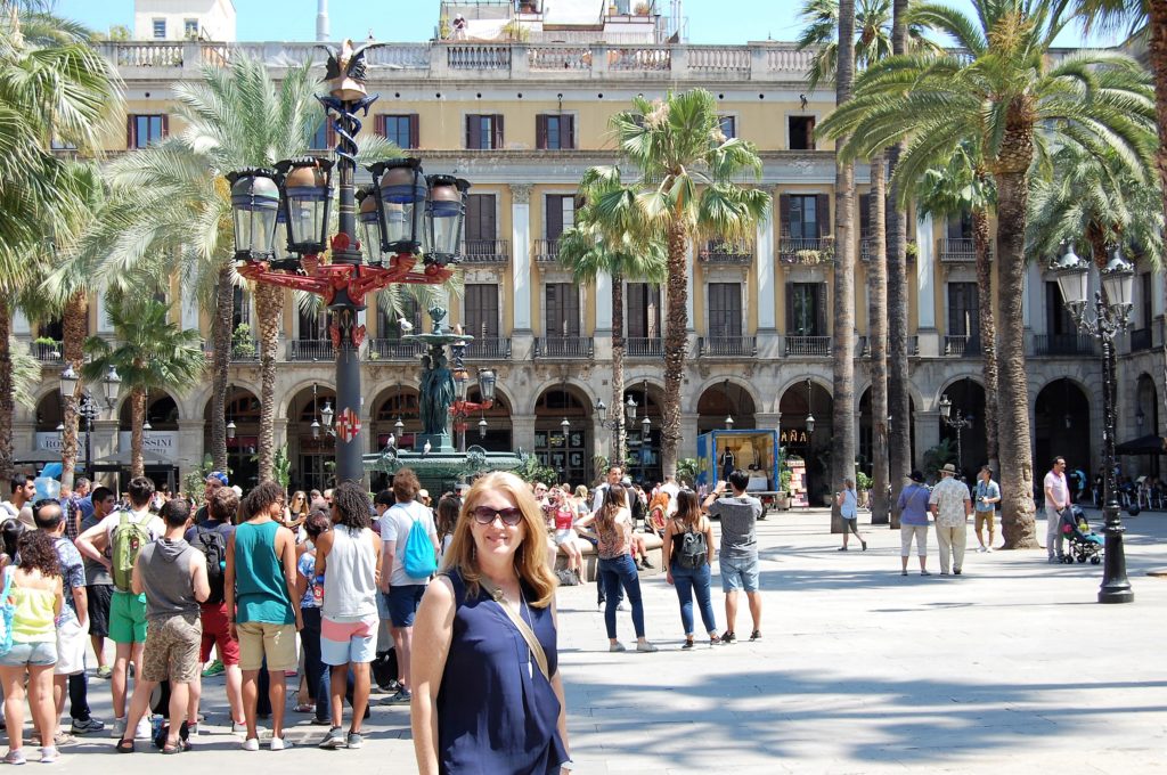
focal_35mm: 48
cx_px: 584
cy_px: 388
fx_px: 1554
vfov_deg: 28.0
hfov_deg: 41.2
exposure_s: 1/200
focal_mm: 32
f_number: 7.1
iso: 200
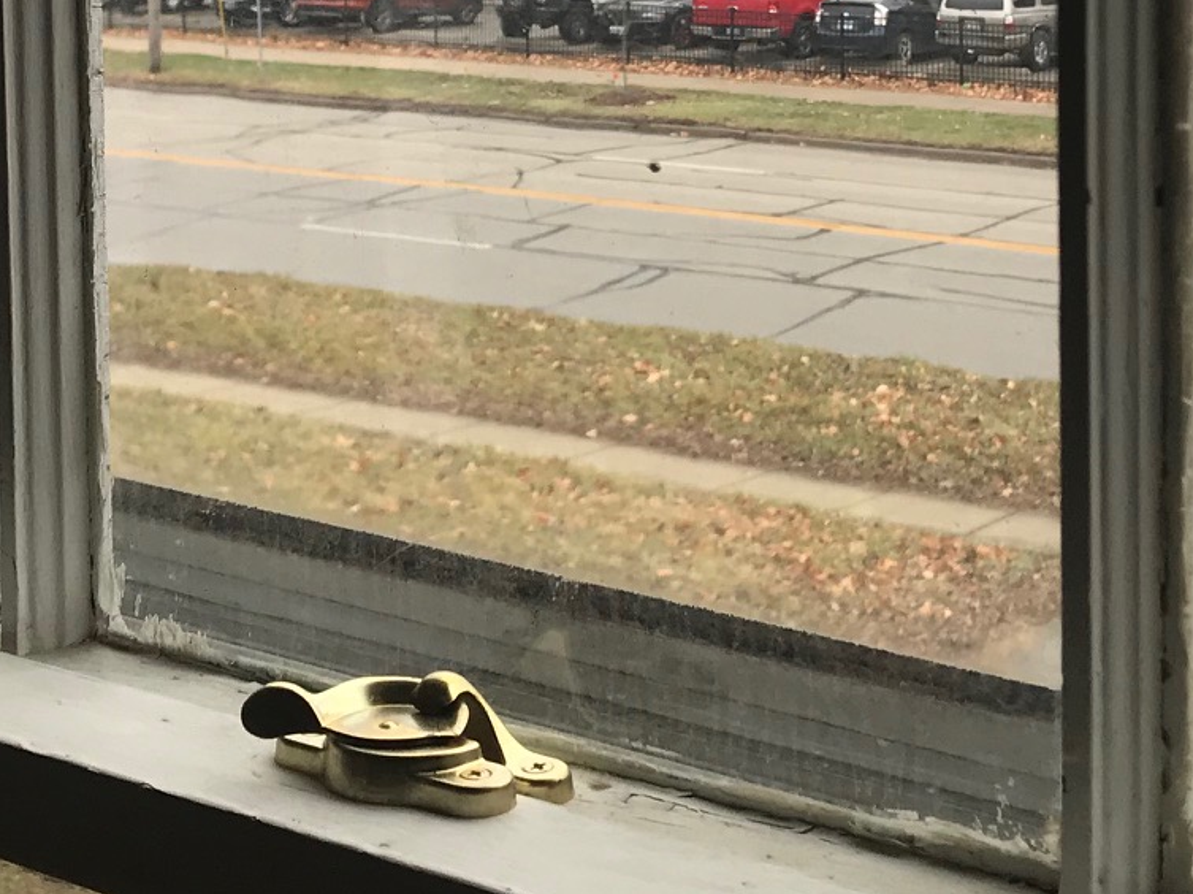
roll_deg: +1.0
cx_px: 683
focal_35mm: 75
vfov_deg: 19.1
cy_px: 19
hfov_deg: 26.0
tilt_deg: -3.2
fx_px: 2584
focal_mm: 3.99
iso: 20
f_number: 1.8
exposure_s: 1/252
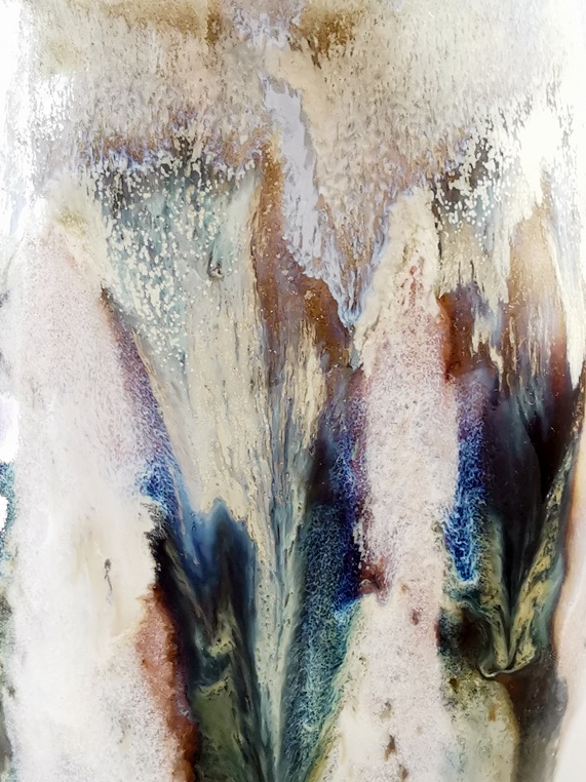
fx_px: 881
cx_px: 292
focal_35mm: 39
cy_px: 385
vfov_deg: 47.9
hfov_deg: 36.8
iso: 160
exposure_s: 1/33.3
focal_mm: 2.26
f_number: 2.2
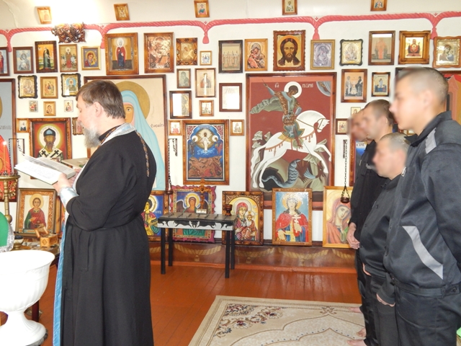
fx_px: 466
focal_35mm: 35
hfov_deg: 52.6
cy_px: 173
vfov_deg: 40.7
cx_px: 230
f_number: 3.3
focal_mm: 6.1
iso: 400
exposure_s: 1/20
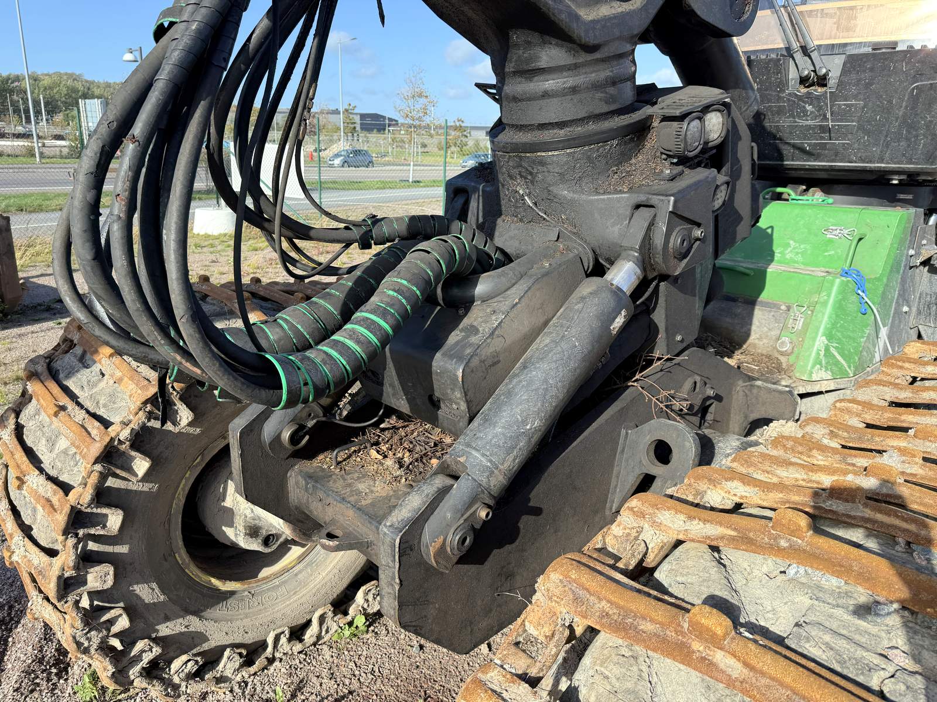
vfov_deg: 56.8
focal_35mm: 24
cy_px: 351
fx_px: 650
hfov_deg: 71.6
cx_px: 468
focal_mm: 6.76
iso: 80
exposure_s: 1/1689
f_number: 1.78
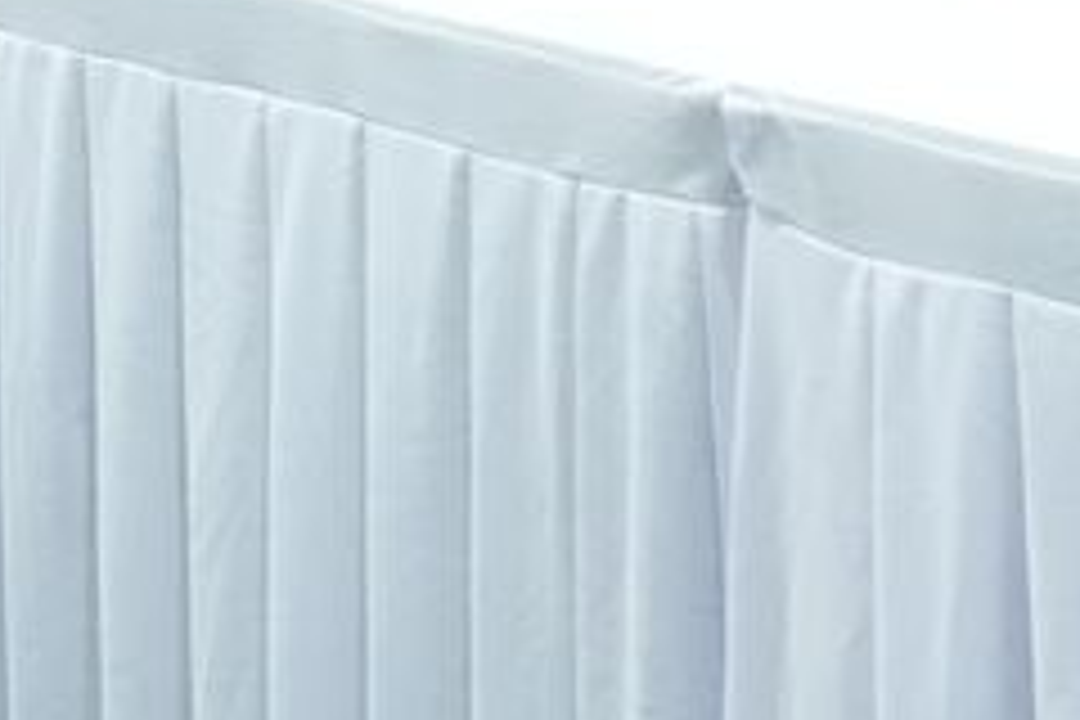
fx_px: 4682
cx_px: 1606
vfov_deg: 8.4
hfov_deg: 12.5
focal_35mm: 156
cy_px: -650
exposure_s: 1/40
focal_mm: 25
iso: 1600
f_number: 4
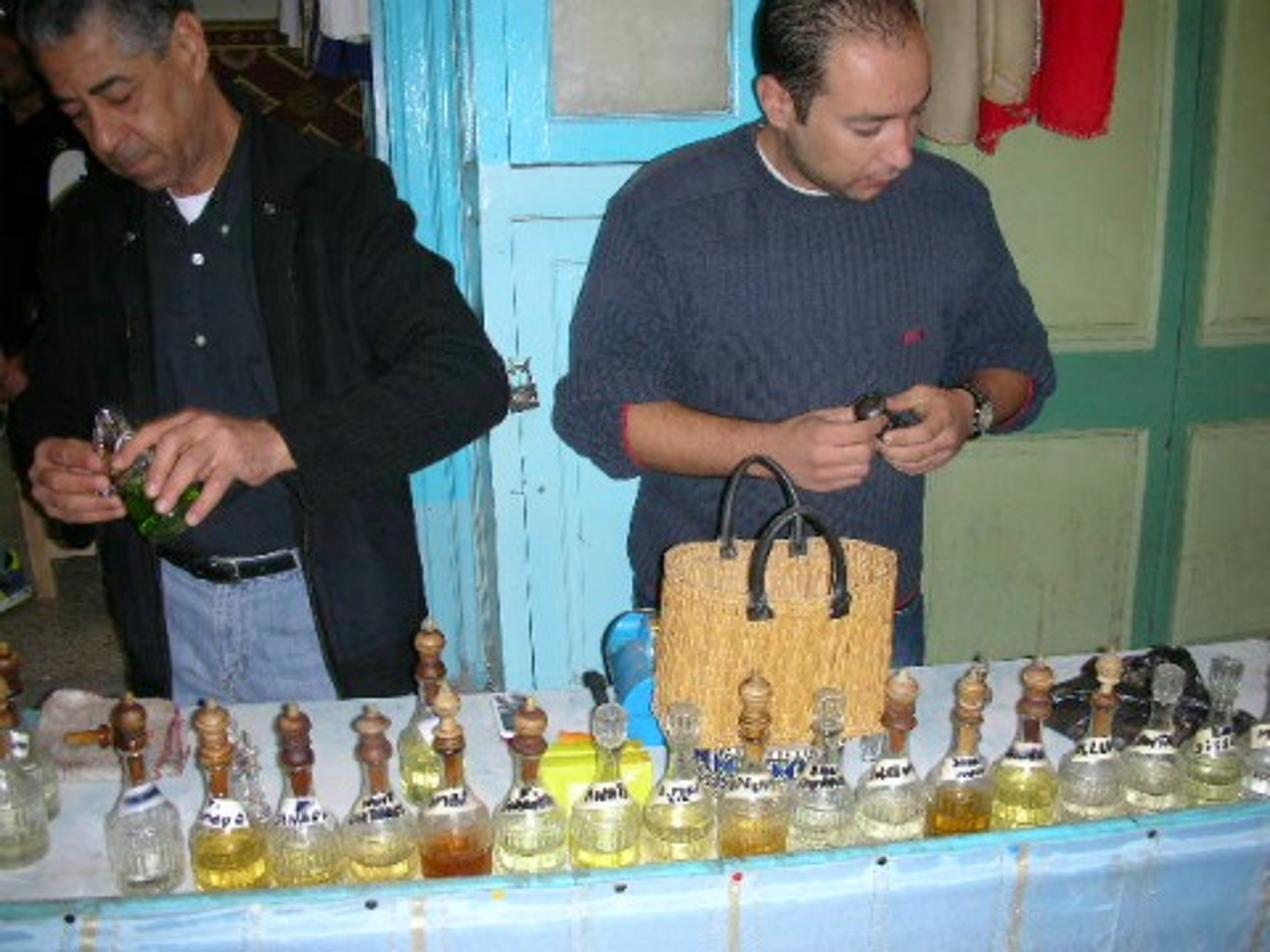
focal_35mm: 35
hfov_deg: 52.6
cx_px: 635
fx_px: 1284
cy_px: 476
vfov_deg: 40.7
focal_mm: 5.8
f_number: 3
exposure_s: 1/60.1
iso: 64
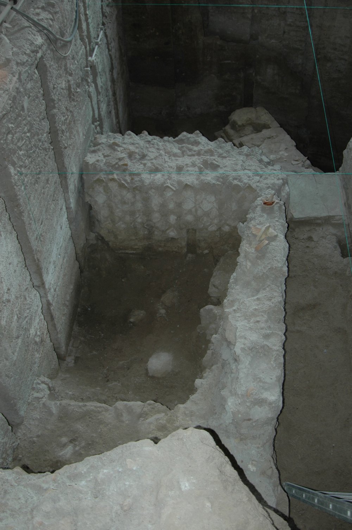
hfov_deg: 36.8
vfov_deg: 53.2
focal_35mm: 36
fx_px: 529
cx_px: 176
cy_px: 265
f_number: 3.5
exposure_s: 1/60
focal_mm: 24
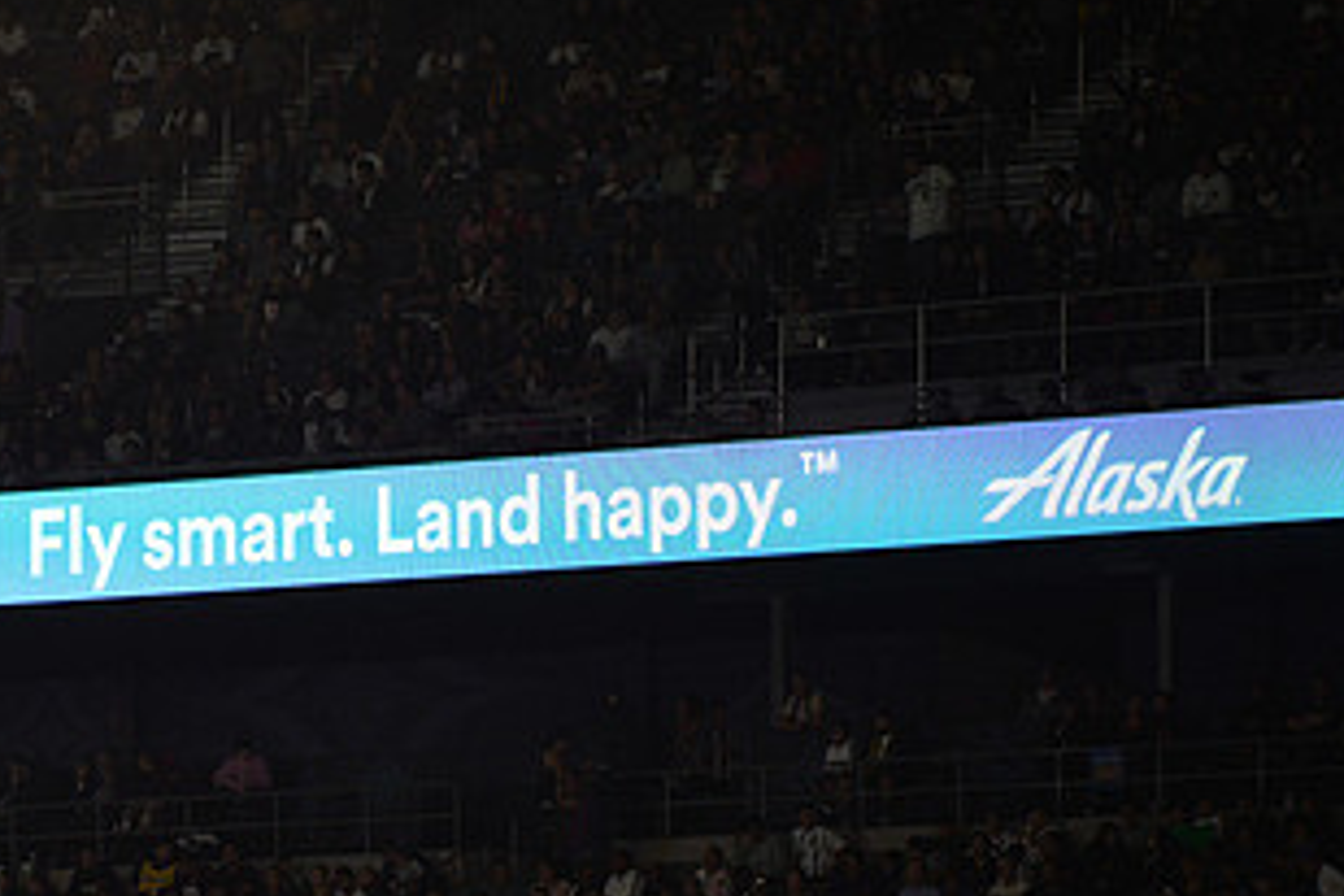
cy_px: 563
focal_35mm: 376
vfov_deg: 3.7
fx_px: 14036
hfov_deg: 5.5
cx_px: 252
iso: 1600
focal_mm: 200
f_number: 2.8
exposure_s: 1/3200
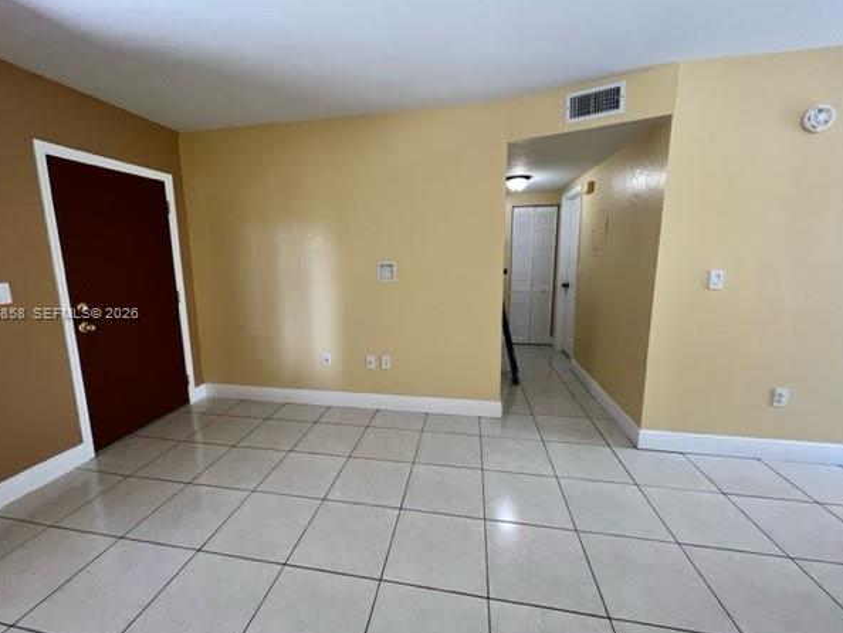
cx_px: 399
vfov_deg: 85.7
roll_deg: +0.9
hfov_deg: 101.9
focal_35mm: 14
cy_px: 314
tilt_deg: -9.1
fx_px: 341
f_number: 1.8
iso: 160
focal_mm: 1.57
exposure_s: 1/60
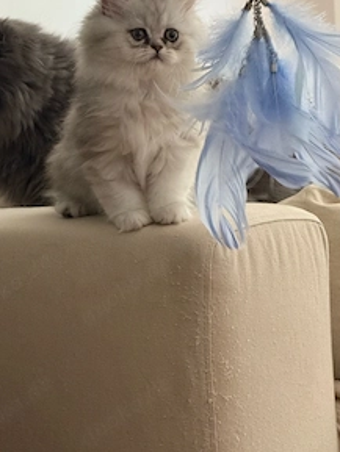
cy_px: 185
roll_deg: +3.0
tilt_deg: -1.1
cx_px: 160
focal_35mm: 166
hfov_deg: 8.9
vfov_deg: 11.9
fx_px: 2172
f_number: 2.8
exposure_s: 1/66
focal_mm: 15.66
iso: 250
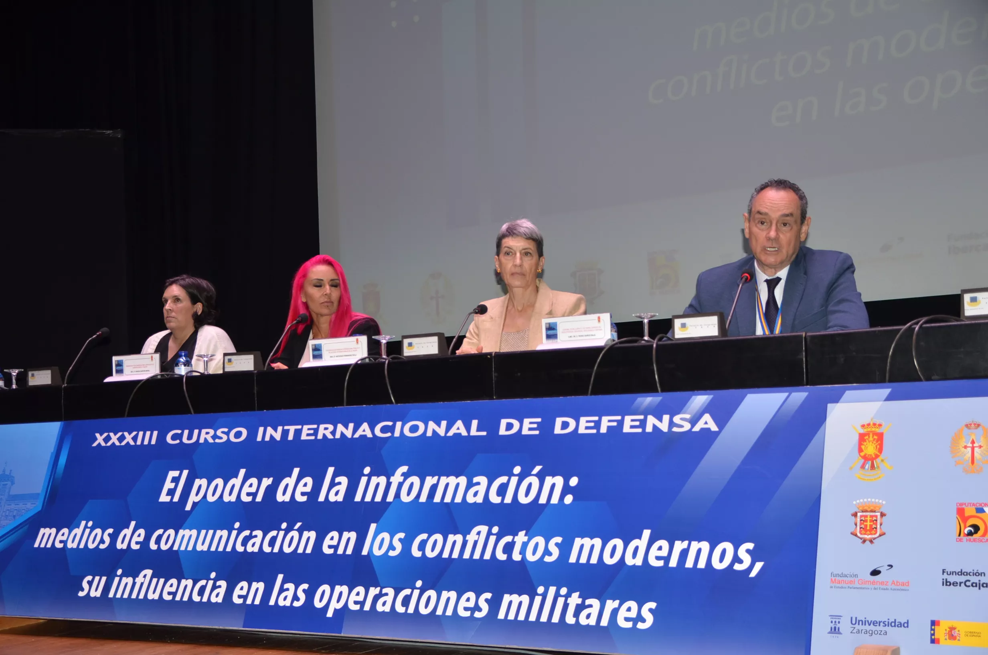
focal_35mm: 48
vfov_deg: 28.0
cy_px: 328
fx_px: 1315
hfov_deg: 41.2
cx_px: 494
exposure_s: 1/60
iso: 400
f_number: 4
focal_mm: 32
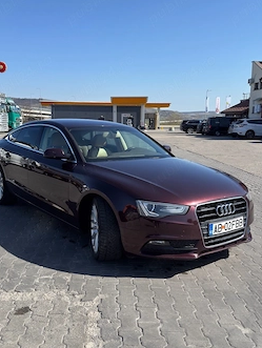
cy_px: 176
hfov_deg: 40.7
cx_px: 121
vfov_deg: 52.6
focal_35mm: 35
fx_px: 353
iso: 100
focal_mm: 6.76
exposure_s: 1/4854
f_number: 1.78
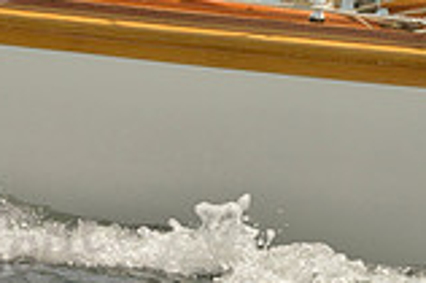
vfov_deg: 1.4
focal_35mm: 956
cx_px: 314
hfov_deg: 2.2
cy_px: -189
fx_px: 11301
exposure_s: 1/1250
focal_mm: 260
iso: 280
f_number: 9
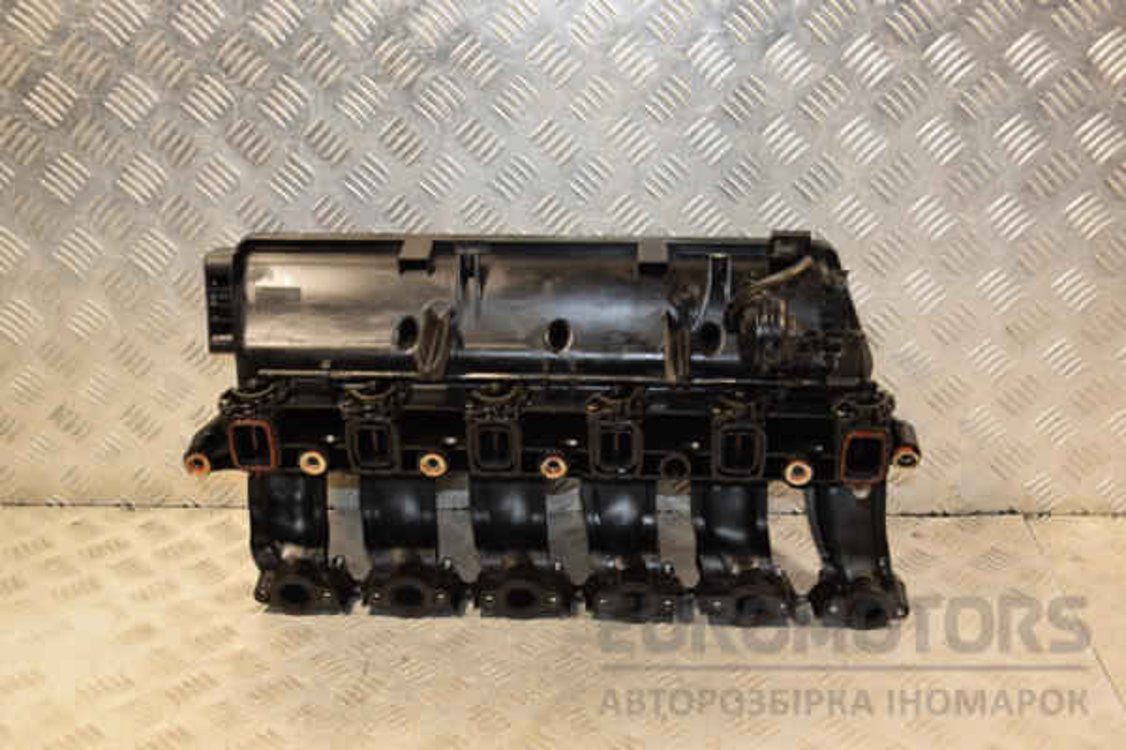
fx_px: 1407
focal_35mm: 45
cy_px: 375
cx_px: 563
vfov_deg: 29.9
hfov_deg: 43.6
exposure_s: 1/125
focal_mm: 30
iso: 800
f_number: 5
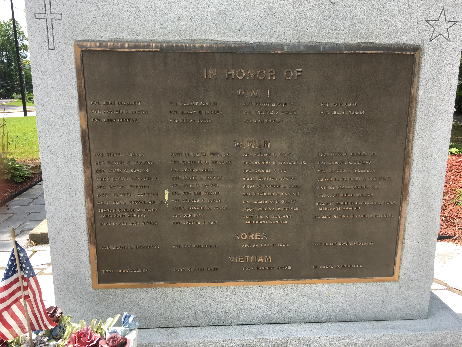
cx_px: 231
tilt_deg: -9.1
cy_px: 174
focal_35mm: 29
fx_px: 387
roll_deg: +0.0
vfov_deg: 48.2
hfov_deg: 61.7
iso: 25
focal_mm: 4.15
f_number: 2.2
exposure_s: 1/538
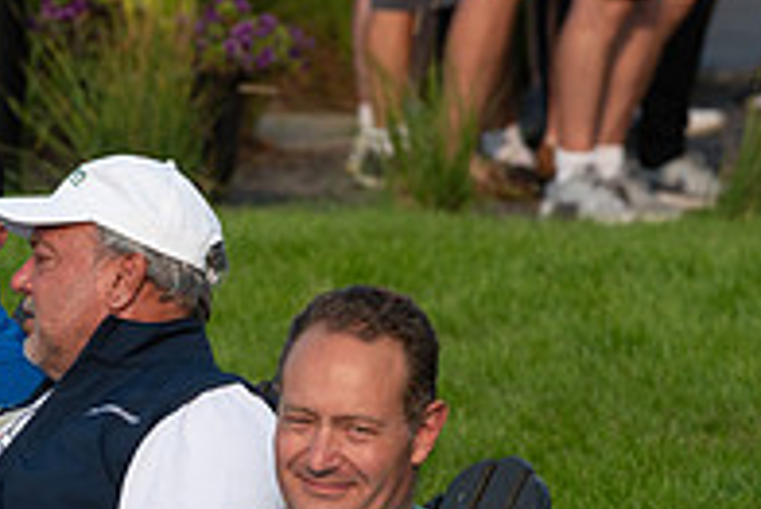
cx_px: 136
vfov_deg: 2.3
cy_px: 476
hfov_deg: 3.5
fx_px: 12523
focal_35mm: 592
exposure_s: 1/1000
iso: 250
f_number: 5
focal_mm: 200
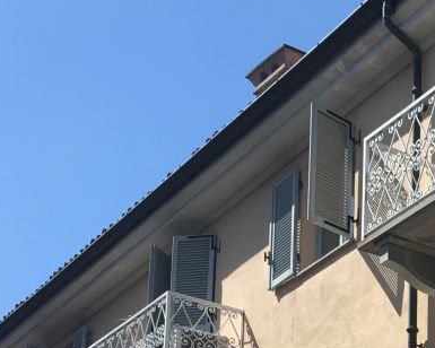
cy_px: 488
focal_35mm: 94
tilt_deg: +13.5
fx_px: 1210
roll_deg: -0.2
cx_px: 498
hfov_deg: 19.4
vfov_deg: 15.4
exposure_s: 1/1479
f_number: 2.2
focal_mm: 4.15
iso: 25
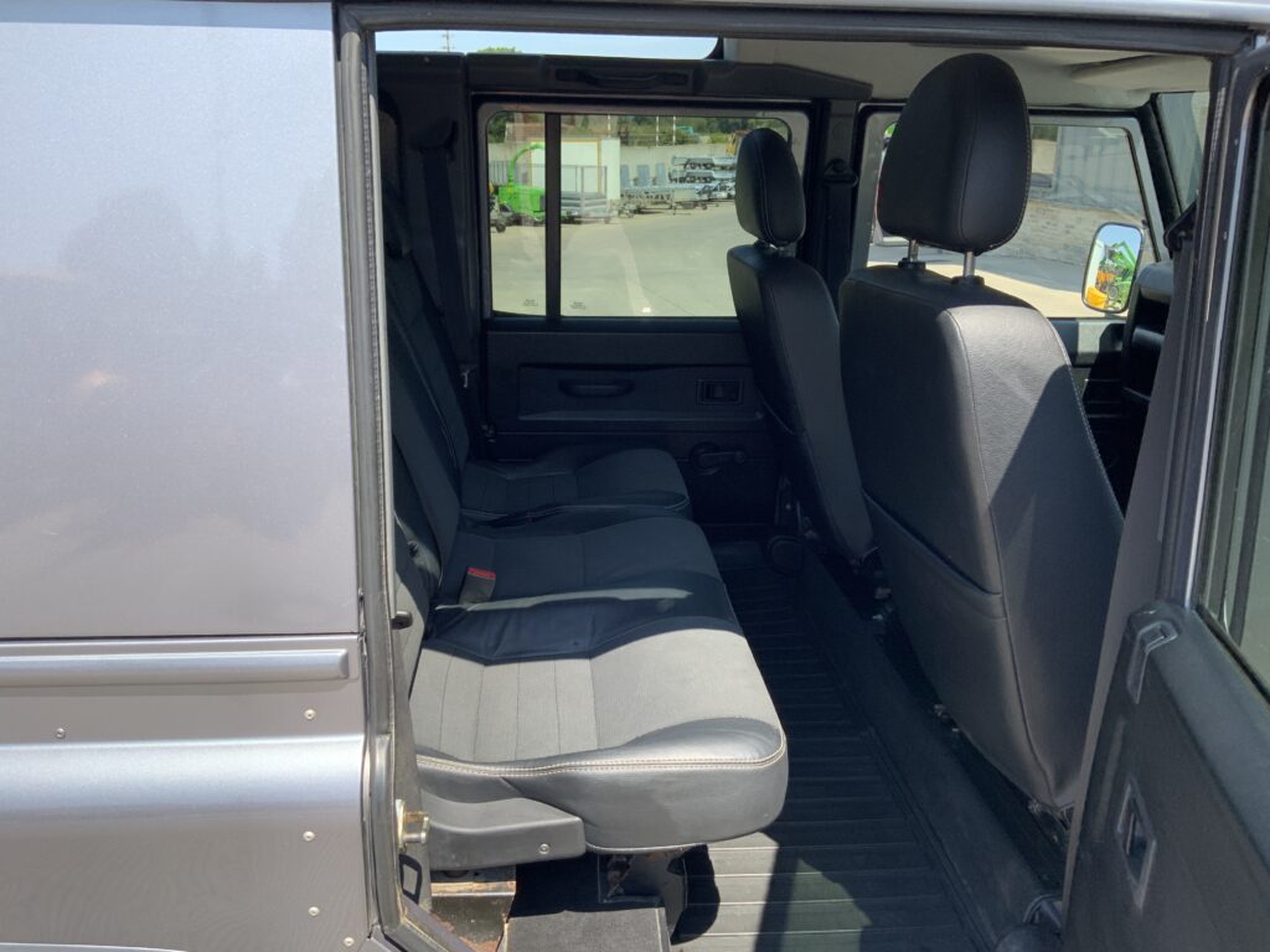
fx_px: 1064
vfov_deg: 48.2
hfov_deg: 61.7
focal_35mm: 29
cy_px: 476
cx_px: 635
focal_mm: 3
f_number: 1.8
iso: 16
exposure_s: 1/465
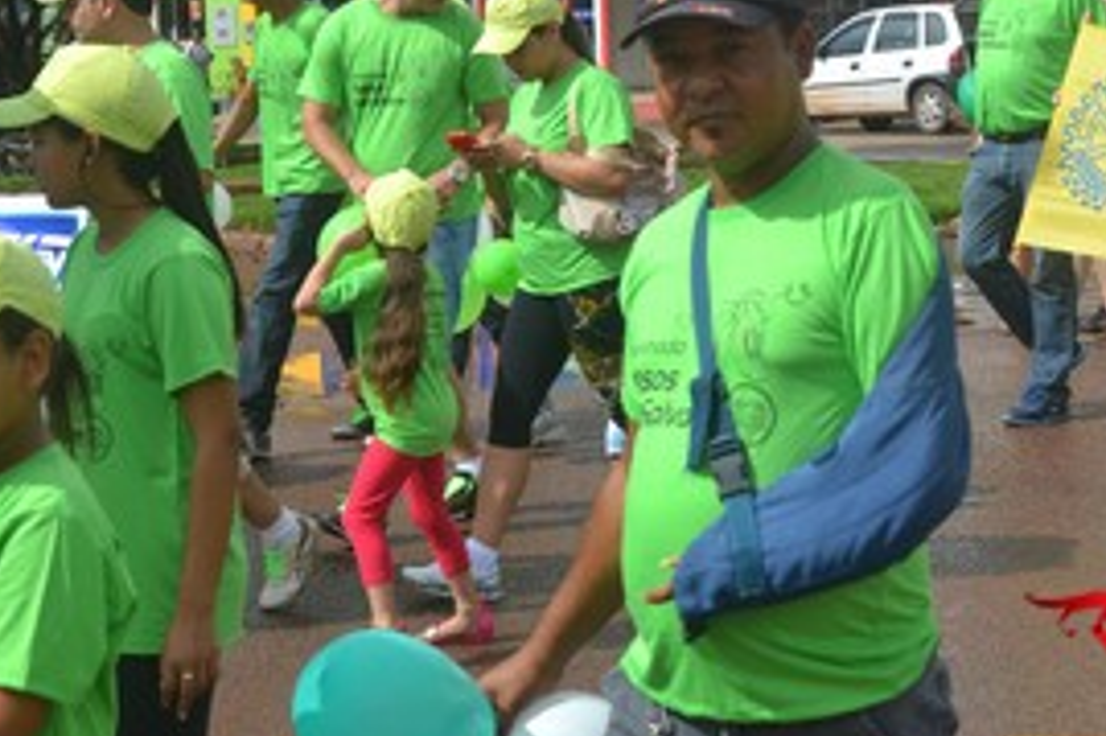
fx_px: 2697
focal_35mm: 88
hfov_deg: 23.1
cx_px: 662
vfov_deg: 15.5
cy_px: 234
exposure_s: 1/320
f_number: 9
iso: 100
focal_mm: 35
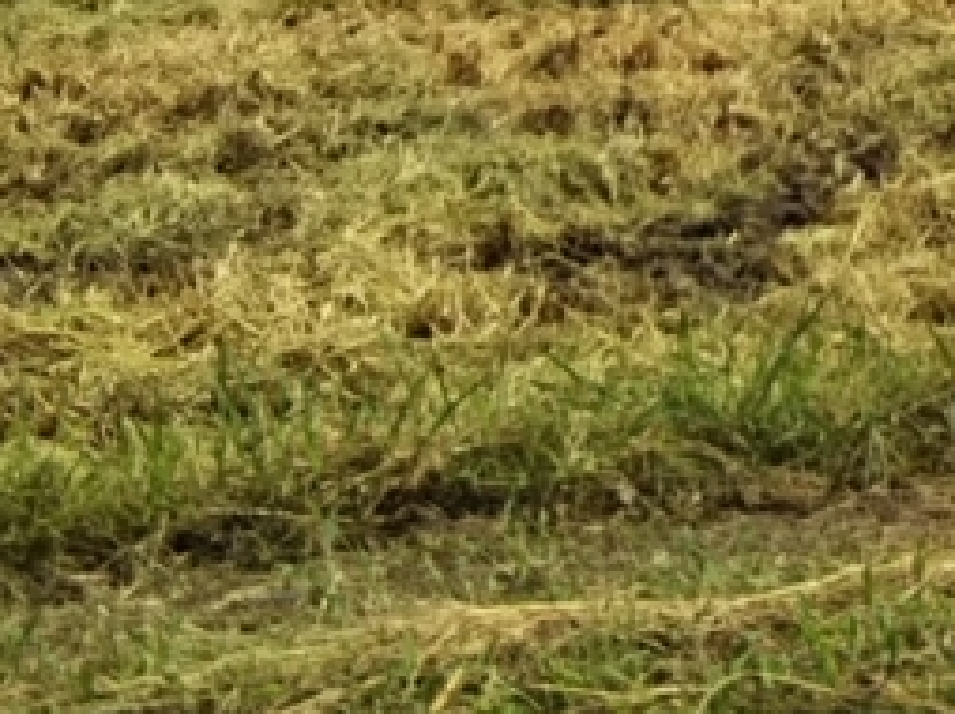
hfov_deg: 16.0
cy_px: -402
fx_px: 3335
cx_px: 944
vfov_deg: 11.6
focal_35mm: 121
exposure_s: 1/1500
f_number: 2.2
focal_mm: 4
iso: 20
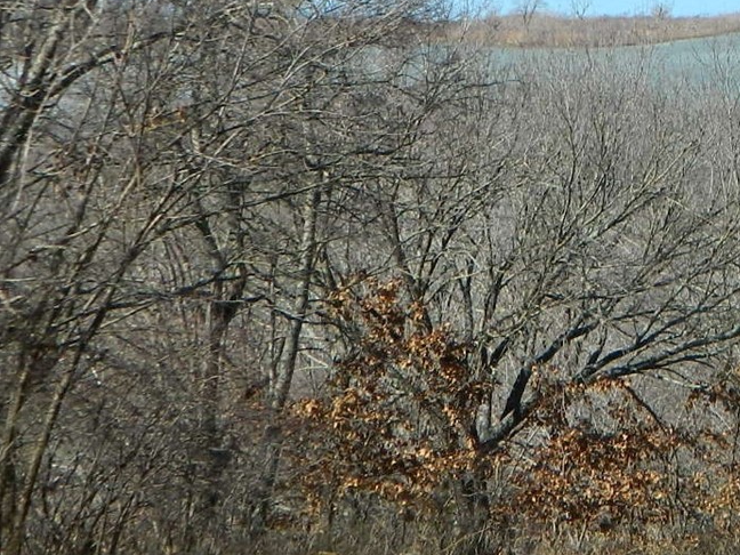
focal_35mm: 249
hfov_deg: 7.8
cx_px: 1094
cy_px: -193
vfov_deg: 5.9
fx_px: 5323
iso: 80
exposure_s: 1/400
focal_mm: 15.1
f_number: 4.2
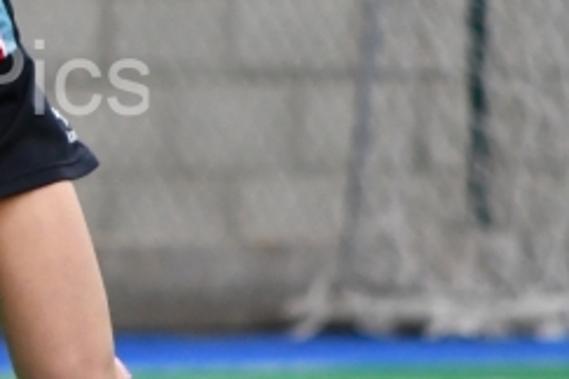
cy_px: 90
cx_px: -244
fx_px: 31214
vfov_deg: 0.7
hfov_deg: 1.0
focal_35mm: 1975
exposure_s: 1/800
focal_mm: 300
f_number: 5.6
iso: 2800
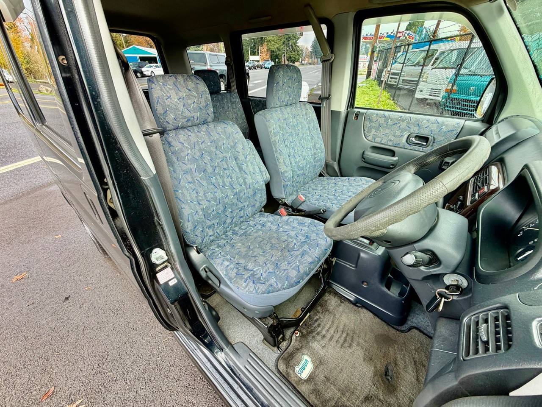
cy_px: 204
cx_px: 271
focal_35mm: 14
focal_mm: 2.22
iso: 50
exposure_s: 1/121
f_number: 2.2
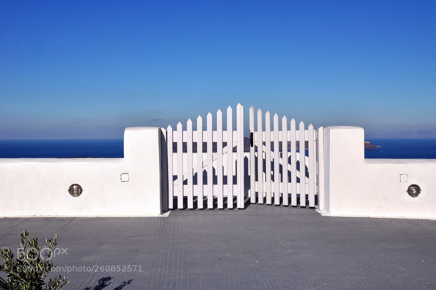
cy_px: 145
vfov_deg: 31.8
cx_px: 218
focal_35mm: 42
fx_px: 508
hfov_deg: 46.4
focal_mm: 28
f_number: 18
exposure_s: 1/320
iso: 200
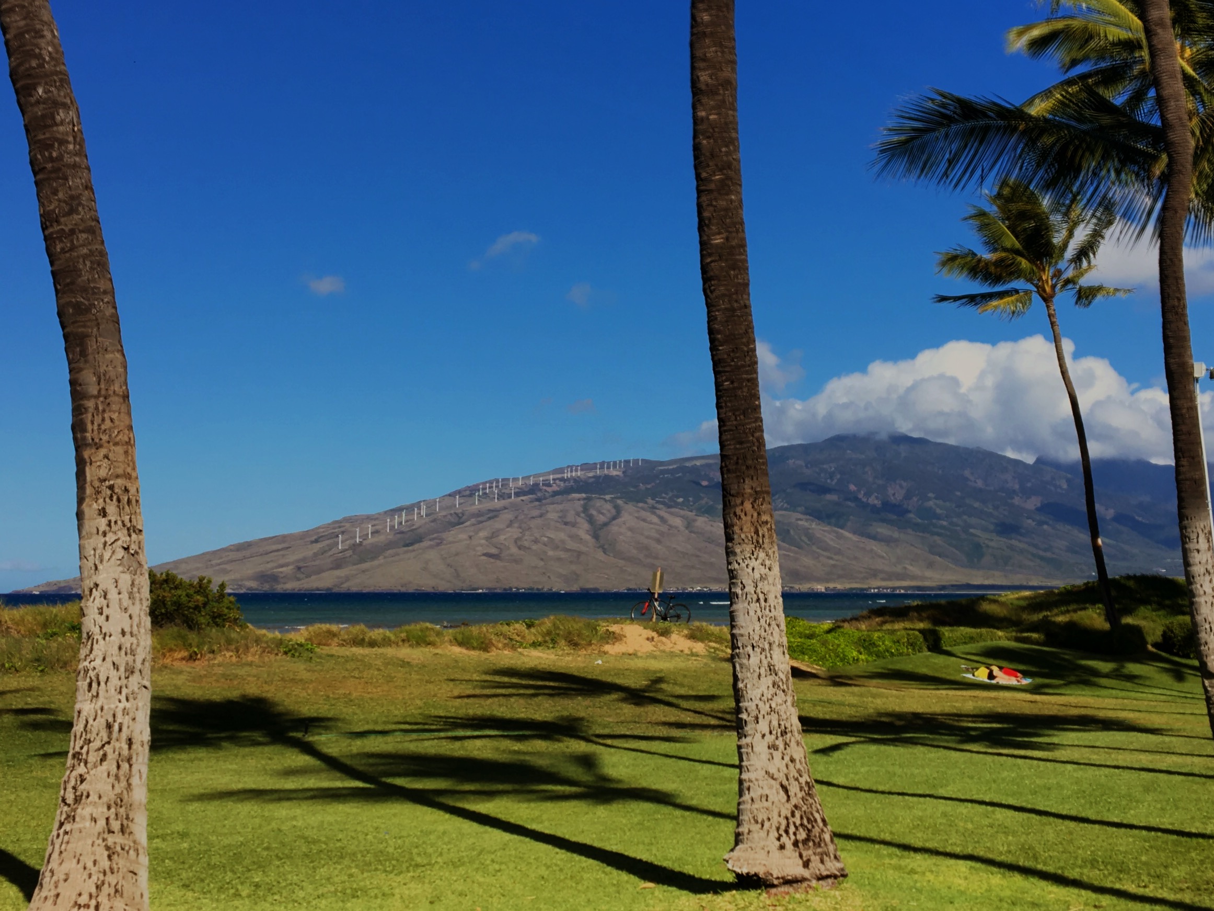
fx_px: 1017
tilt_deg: +4.0
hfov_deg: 61.7
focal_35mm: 29
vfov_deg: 48.2
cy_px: 456
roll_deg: -0.1
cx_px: 607
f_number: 2.2
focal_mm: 4.15
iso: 25
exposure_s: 1/6410
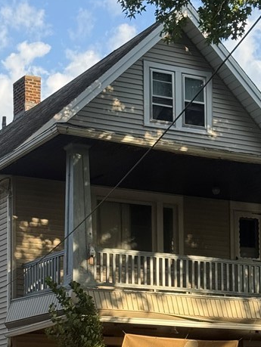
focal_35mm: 107
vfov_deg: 17.9
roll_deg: +0.0
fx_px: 1074
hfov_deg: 13.9
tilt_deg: +4.9
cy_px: 352
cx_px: 115
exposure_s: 1/1055
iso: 64
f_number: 1.78
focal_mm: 6.76
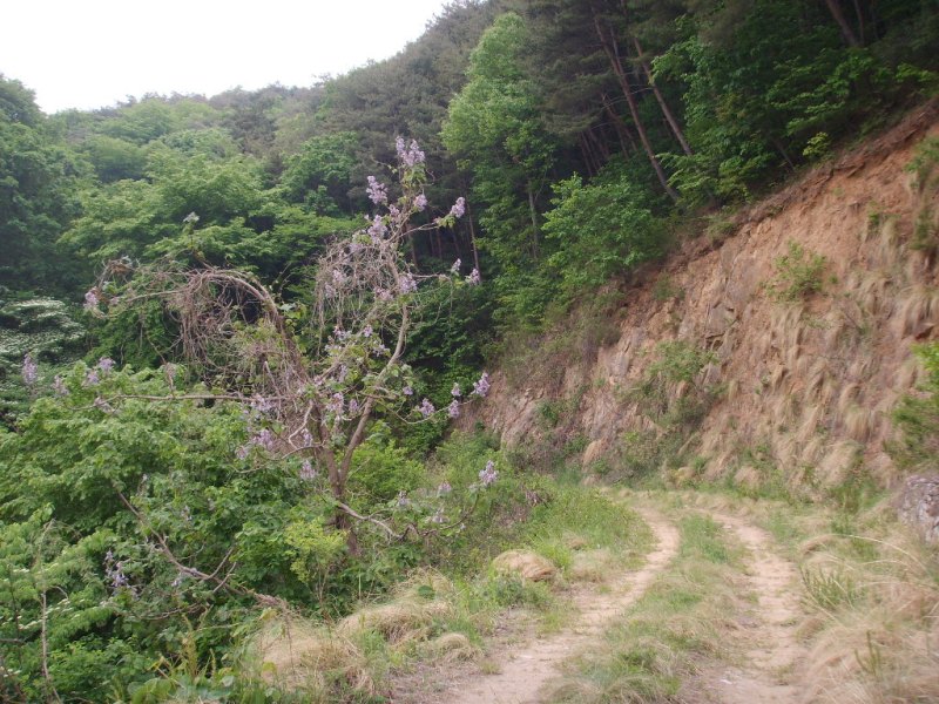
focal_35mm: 39
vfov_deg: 36.8
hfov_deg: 47.9
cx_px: 470
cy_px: 352
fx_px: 1058
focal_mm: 6.6
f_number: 3.5
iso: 60
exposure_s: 1/90
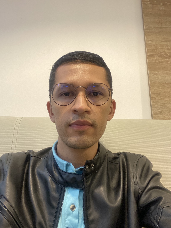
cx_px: 86
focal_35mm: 30
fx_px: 198
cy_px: 114
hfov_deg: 46.8
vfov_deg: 60.0
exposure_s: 1/30
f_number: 2.2
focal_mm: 2.71
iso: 400
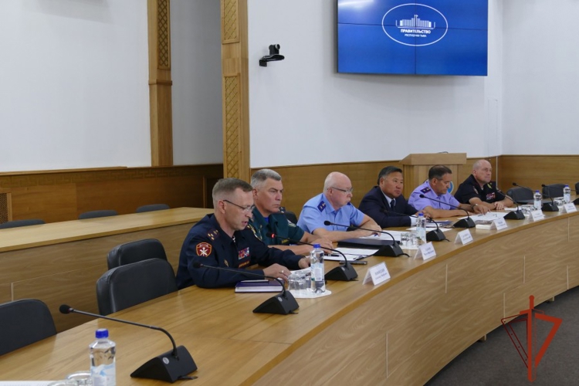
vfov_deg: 31.2
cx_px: 290
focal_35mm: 43
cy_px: 193
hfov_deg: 45.4
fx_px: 692
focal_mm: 15.76
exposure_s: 1/80
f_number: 3.2
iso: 640
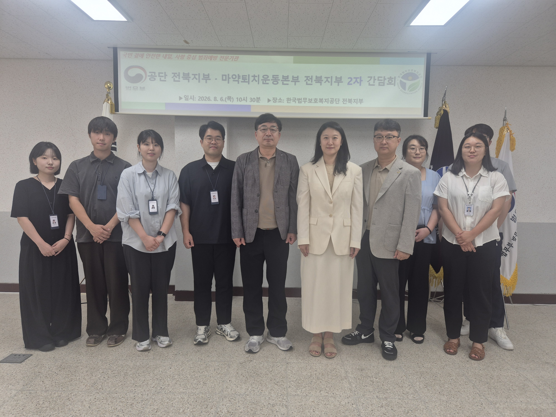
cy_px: 208
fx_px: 369
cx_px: 278
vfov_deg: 58.9
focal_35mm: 23
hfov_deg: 73.9
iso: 40
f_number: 1.8
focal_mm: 5.4
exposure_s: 1/120
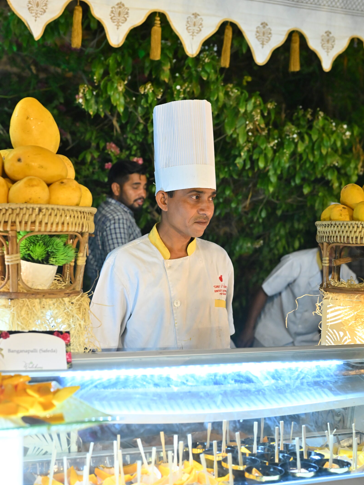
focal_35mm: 58
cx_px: 190
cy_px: 257
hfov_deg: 25.2
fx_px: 813
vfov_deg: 33.2
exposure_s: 1/200
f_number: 4.5
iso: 3200
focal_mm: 50
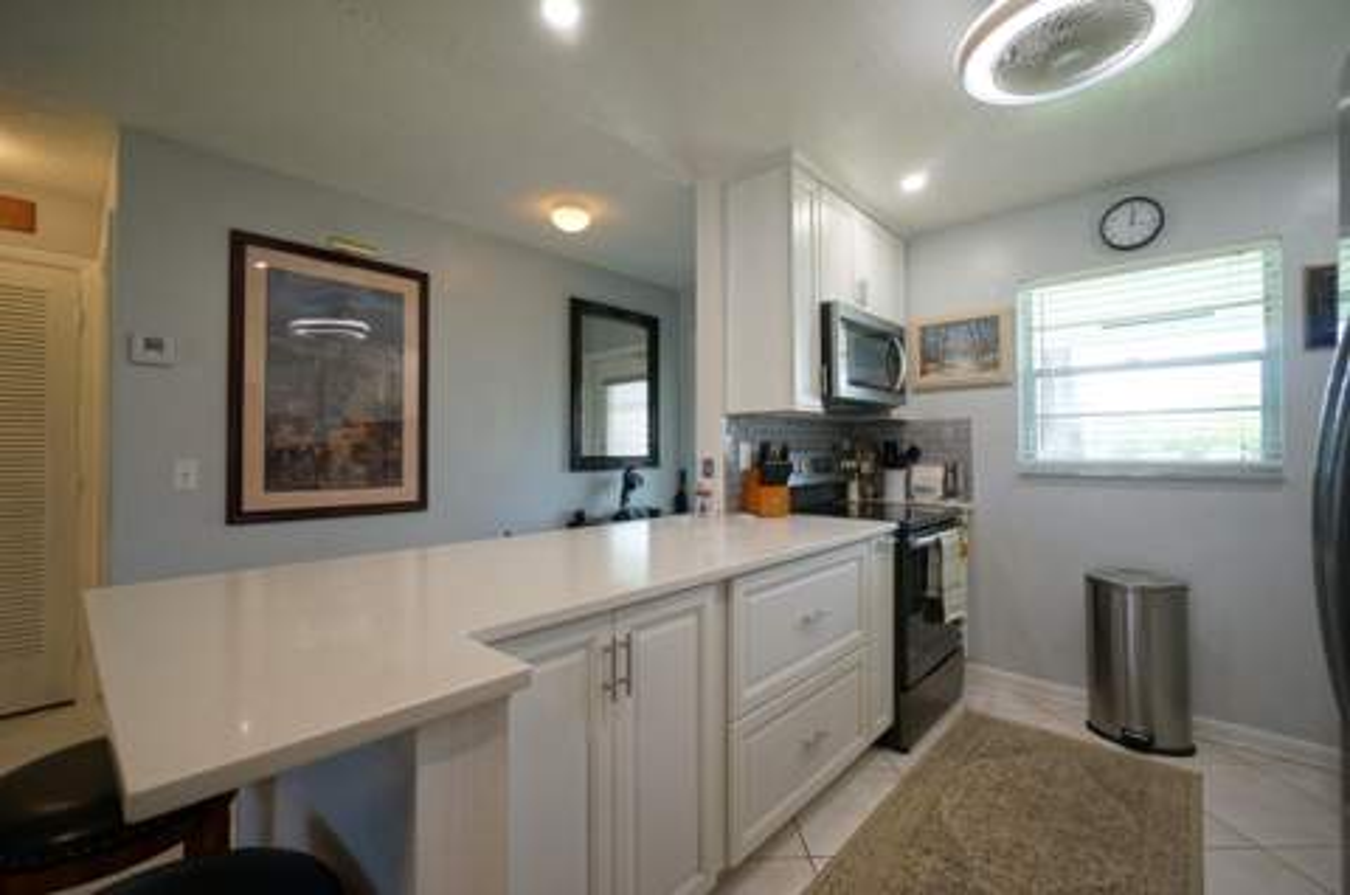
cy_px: 448
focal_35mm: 15
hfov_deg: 100.5
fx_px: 561
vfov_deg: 77.1
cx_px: 675
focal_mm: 10
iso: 1600
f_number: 8
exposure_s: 1/60
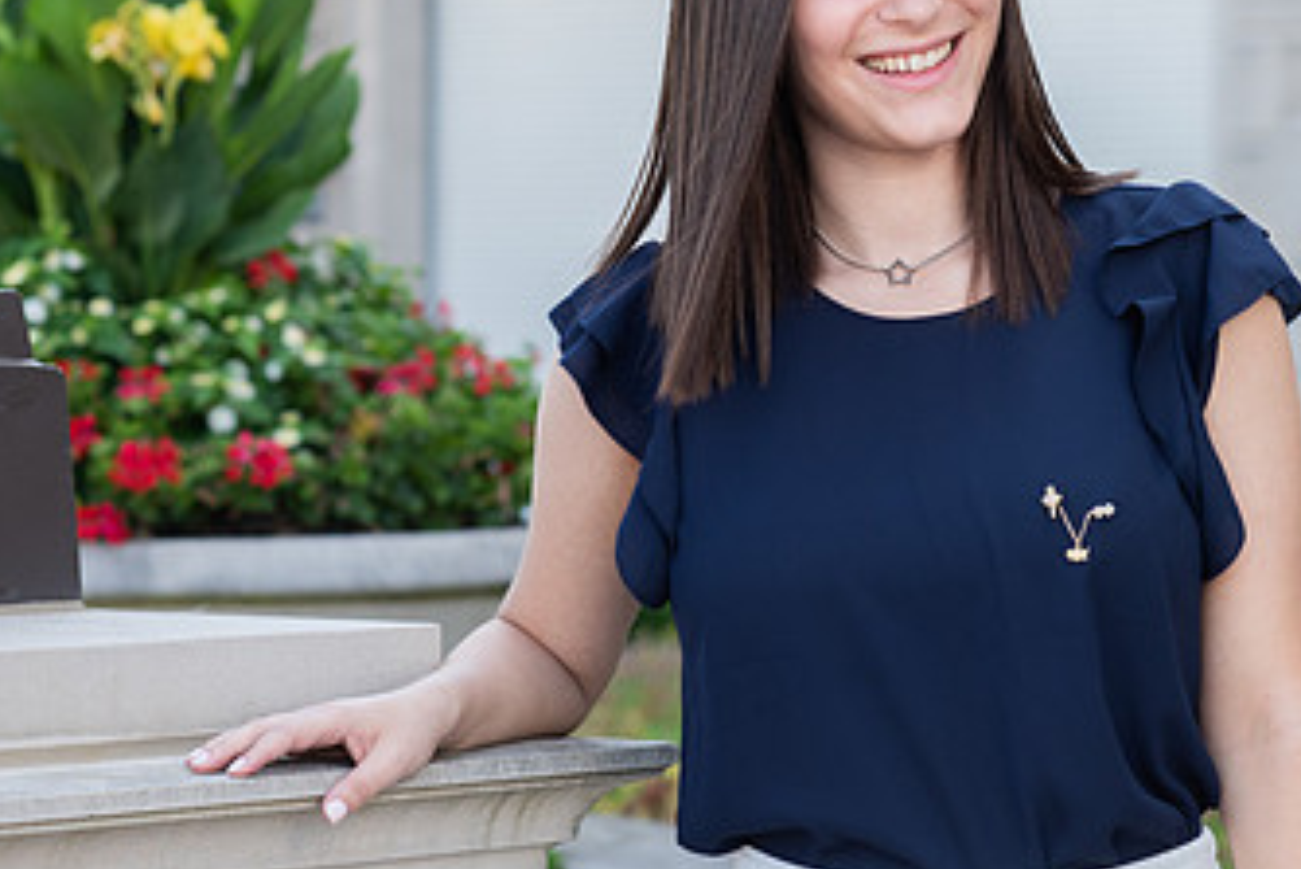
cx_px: 907
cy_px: 271
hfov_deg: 13.3
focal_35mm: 154
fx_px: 5568
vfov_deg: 8.9
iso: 320
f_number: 5.6
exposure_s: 1/250
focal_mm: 85
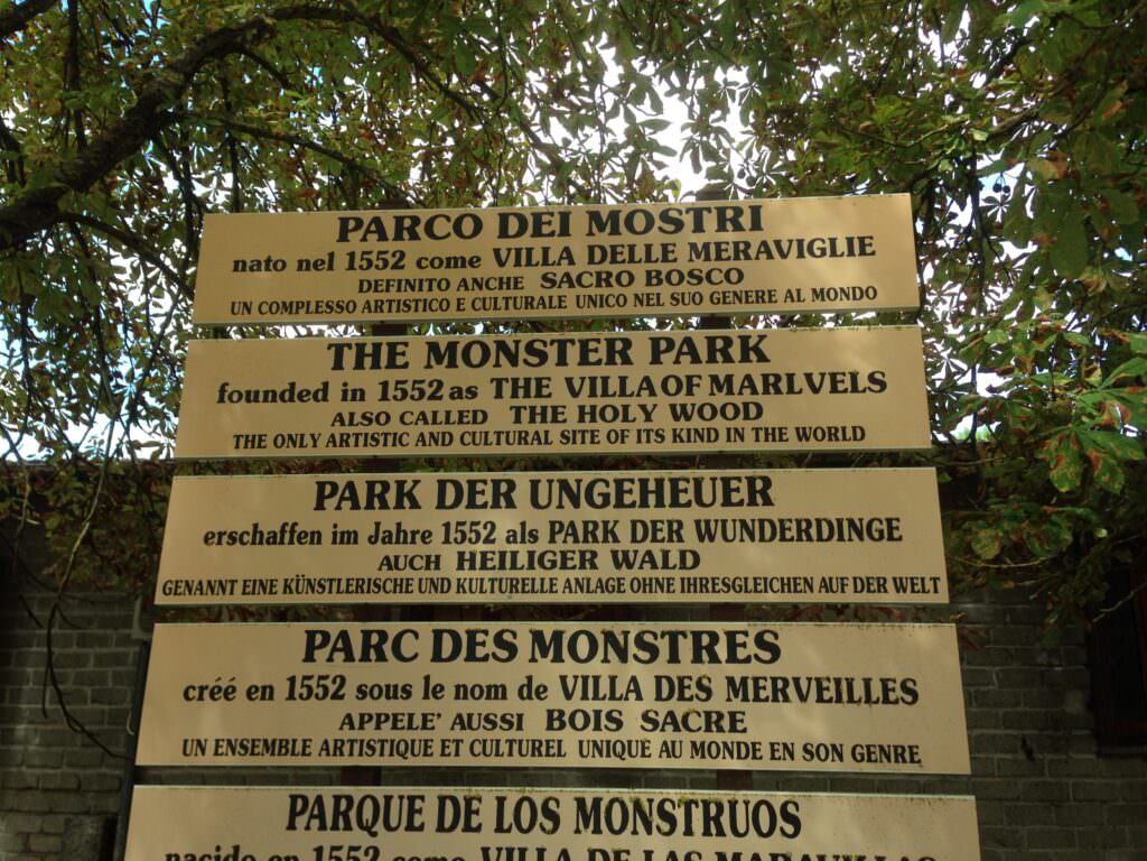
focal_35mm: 33
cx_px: 574
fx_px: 1093
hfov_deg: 55.4
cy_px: 430
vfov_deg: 42.9
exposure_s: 1/241
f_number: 2.4
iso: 50
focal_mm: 4.12
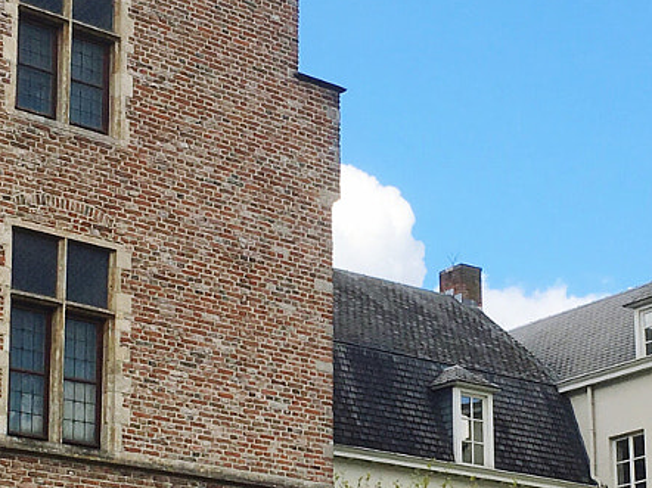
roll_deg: +1.1
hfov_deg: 18.7
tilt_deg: +12.5
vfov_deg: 14.0
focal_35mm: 105
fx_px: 1977
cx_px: 407
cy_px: 417
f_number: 2.2
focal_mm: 4.15
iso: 25
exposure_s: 1/1068
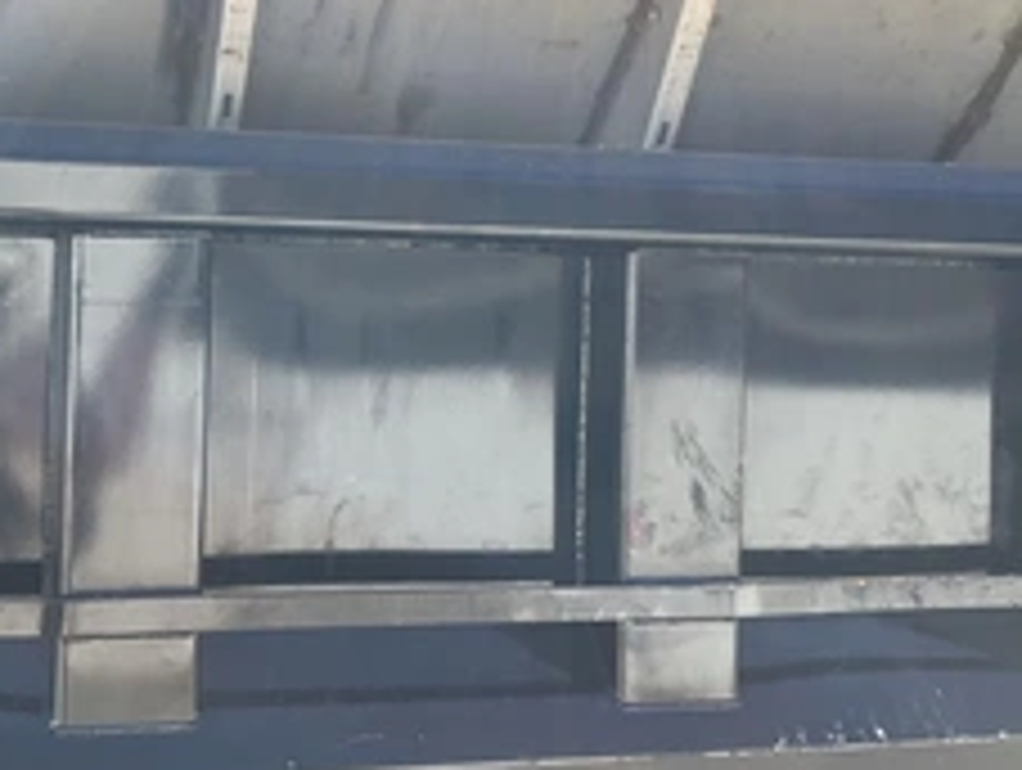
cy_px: 279
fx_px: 1508
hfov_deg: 36.8
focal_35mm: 51
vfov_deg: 28.5
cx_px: 302
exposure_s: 1/457
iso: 25
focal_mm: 3
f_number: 1.8
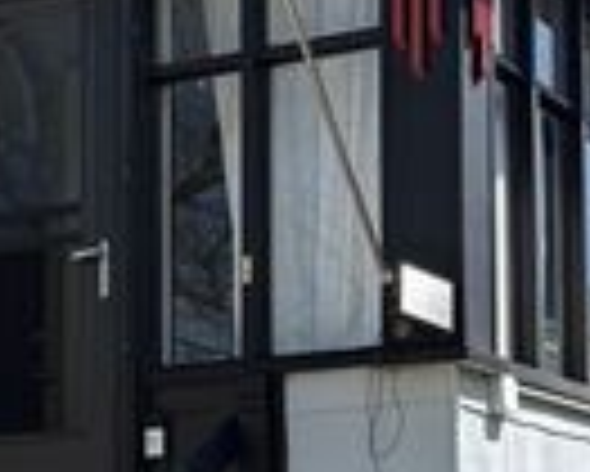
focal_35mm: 119
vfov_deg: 12.8
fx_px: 2079
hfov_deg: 16.1
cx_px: 284
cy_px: 470
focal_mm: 6.76
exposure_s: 1/2907
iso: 80
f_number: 1.78
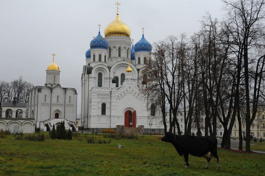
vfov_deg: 28.0
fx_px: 353
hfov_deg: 41.1
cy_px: 88
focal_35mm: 48
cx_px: 132
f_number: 6.3
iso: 1600
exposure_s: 1/1000
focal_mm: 48
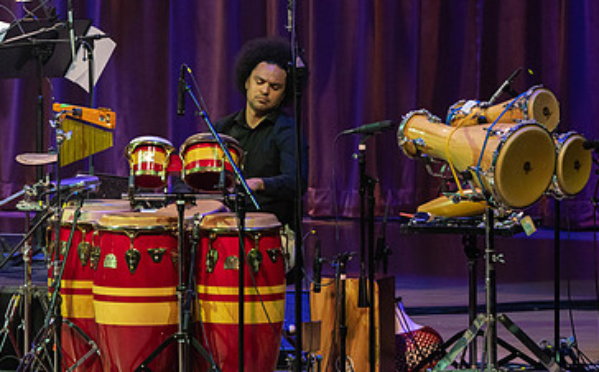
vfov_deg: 2.8
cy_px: 163
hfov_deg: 4.6
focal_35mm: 459
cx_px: 163
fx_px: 7479
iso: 3200
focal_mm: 282
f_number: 5.6
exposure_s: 1/250
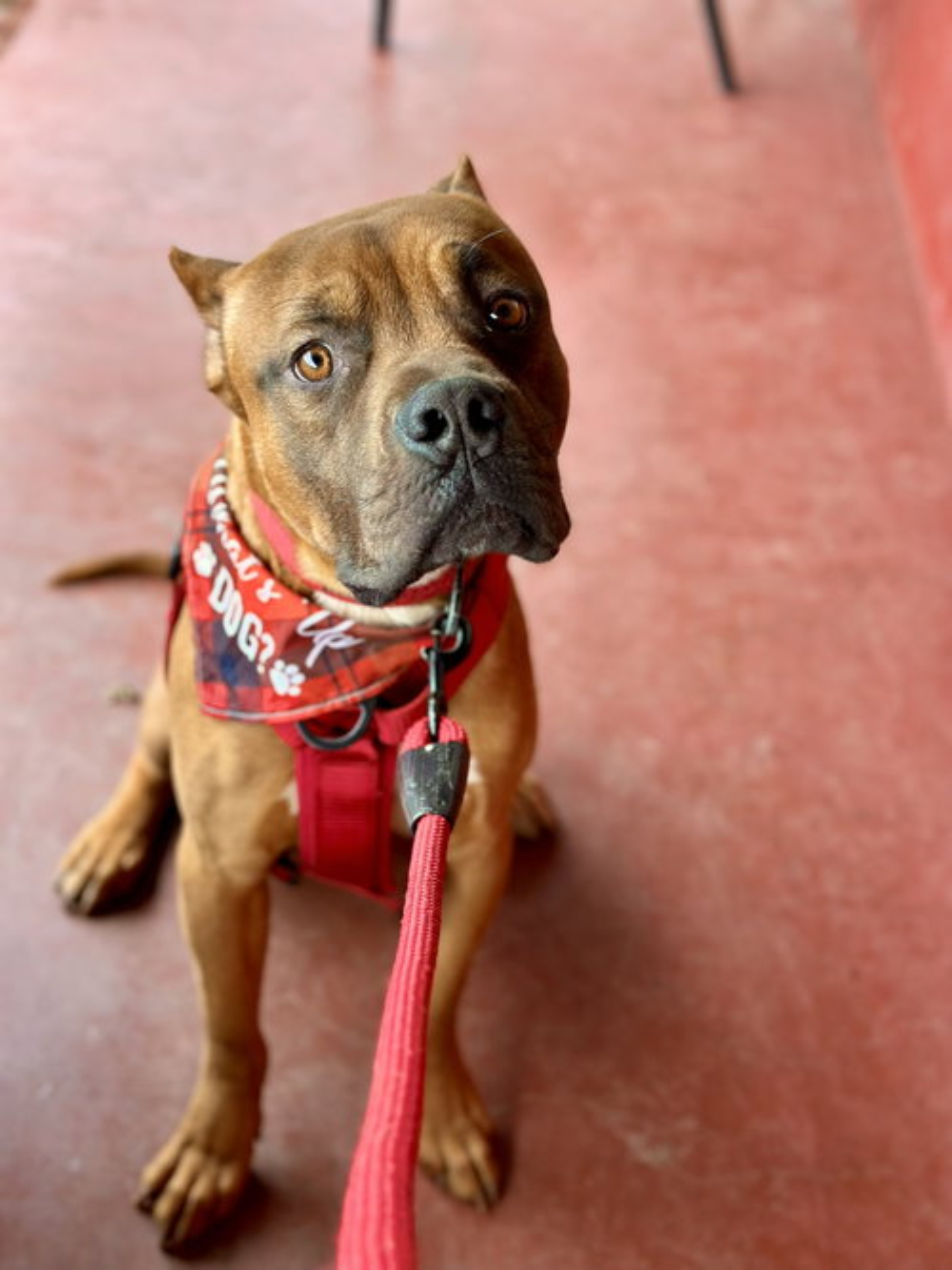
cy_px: 635
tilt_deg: -41.5
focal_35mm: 48
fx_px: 1761
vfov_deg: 39.7
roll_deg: -6.1
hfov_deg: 30.3
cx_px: 476
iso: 80
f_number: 1.78
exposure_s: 1/142
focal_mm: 6.86
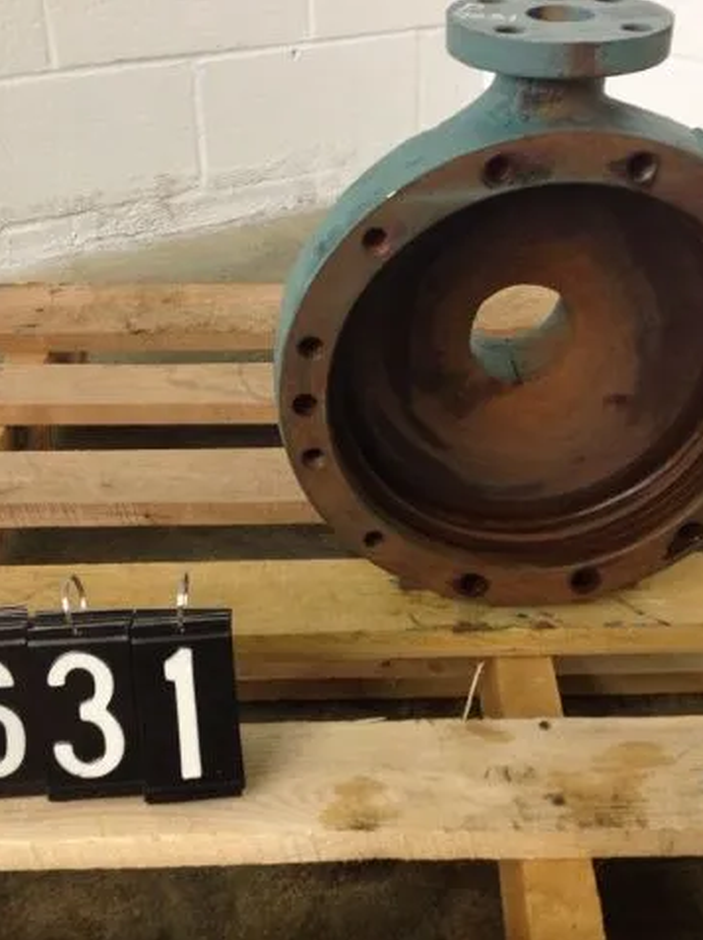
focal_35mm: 47
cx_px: 374
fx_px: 1274
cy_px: 471
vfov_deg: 40.5
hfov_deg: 30.8
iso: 200
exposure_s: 1/20
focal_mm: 4.28
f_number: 2.4
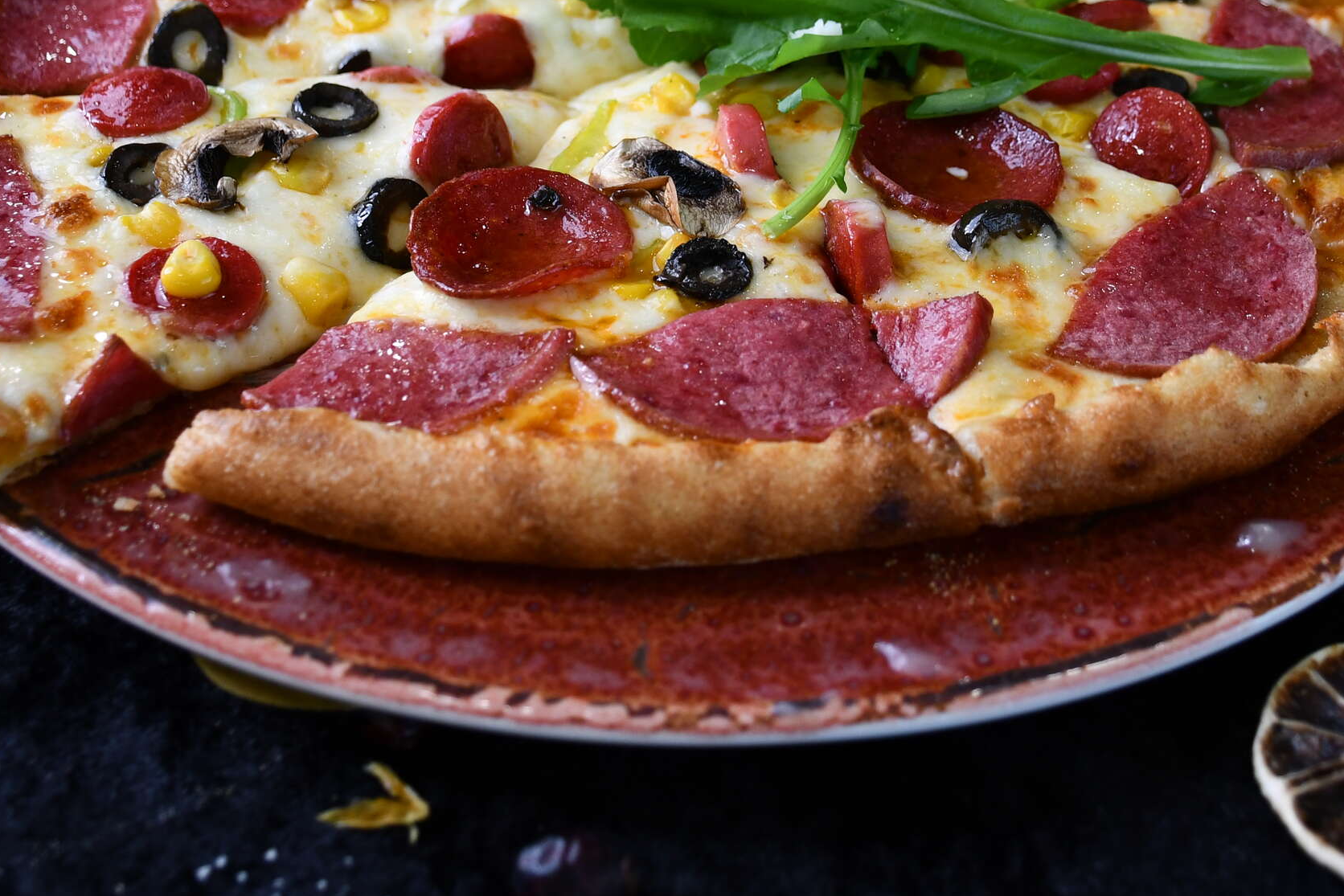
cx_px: 750
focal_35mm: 61
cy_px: 153
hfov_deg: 32.8
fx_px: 2277
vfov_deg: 21.9
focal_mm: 23
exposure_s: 1/250
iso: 400
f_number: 4
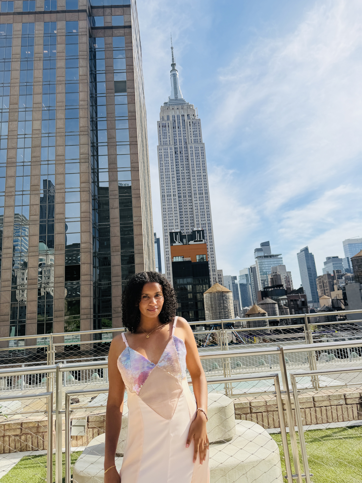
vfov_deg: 71.6
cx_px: 181
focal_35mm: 24
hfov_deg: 56.8
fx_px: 335
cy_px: 242
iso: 80
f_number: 1.78
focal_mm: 6.76
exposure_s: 1/6173
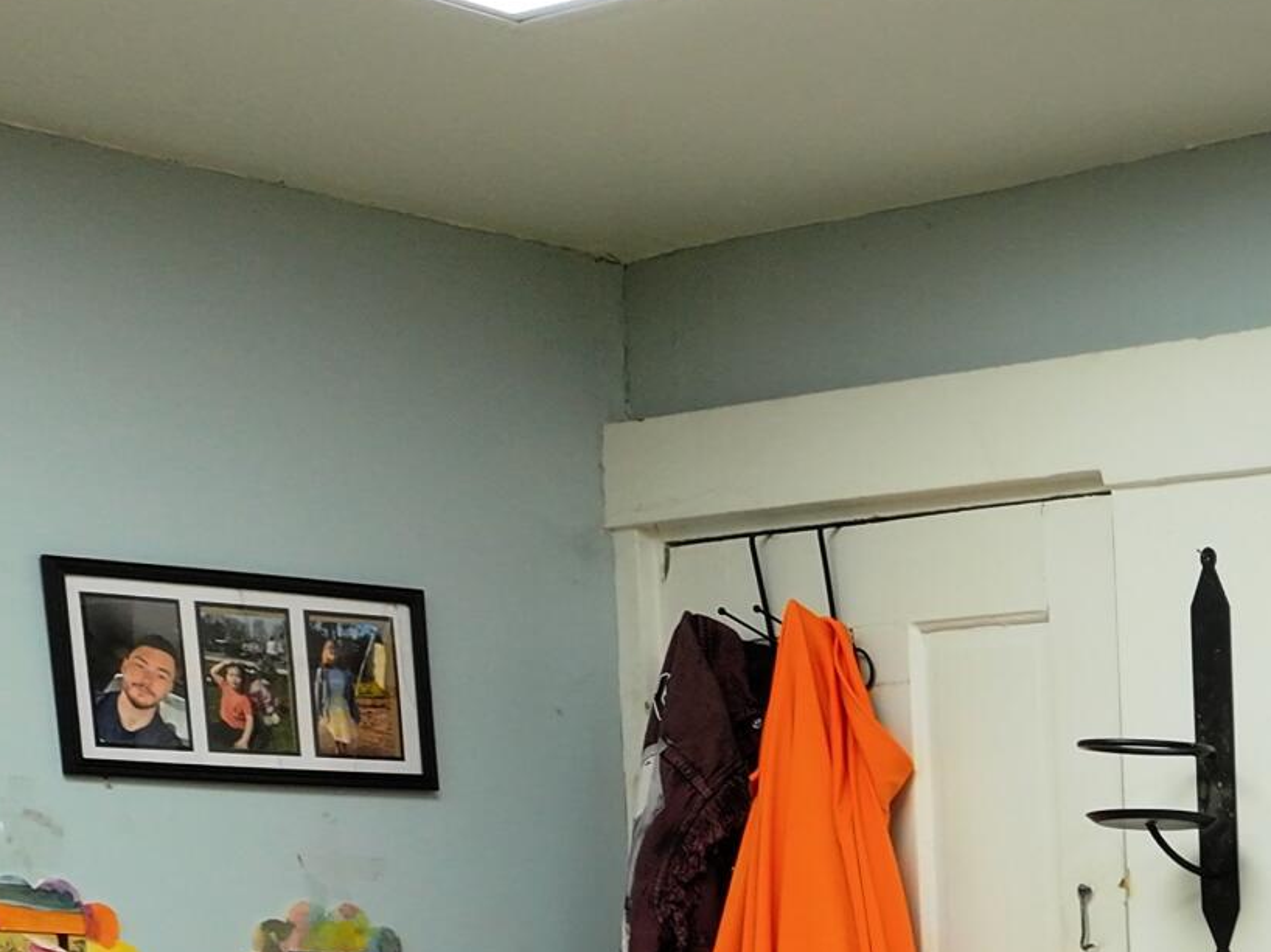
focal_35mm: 88
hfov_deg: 18.4
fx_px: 3230
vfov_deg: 14.9
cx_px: 2168
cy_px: 1647
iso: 210
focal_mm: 12.29
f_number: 2.8
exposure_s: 1/80
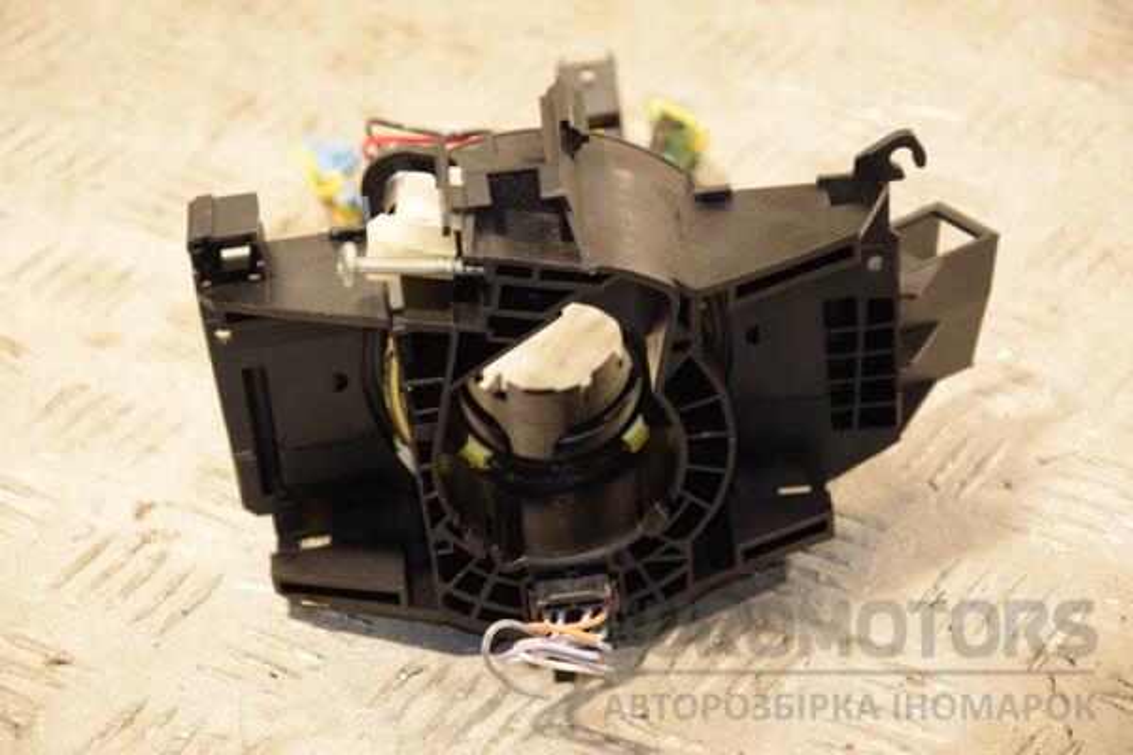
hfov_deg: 14.9
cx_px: 566
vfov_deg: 9.9
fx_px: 4343
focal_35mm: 138
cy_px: 378
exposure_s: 1/80
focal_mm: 92
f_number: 5.6
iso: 800
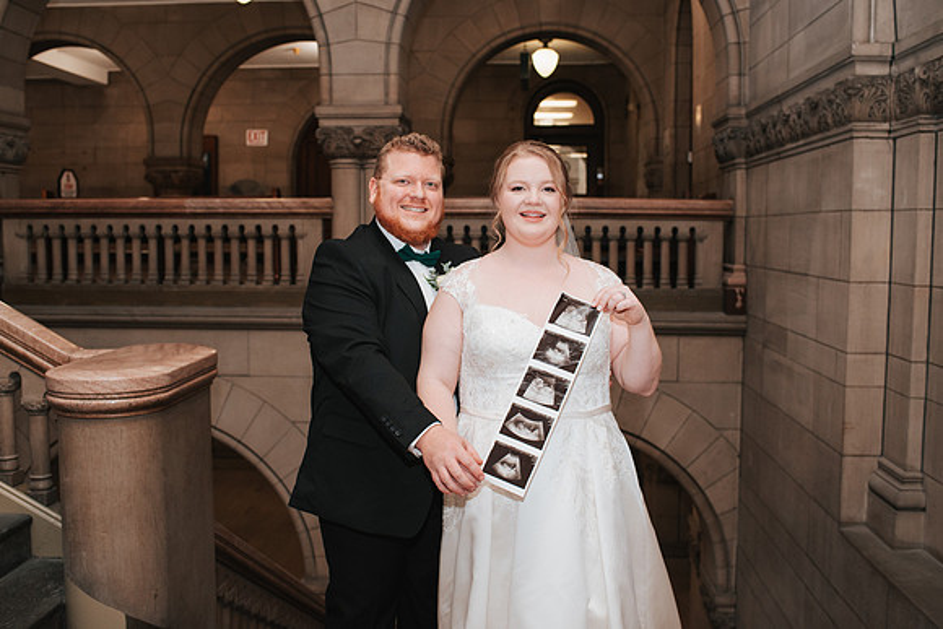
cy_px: 306
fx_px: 943
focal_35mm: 36
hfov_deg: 53.1
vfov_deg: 36.9
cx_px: 472
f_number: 3.5
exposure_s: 1/200
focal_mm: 35
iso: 1000
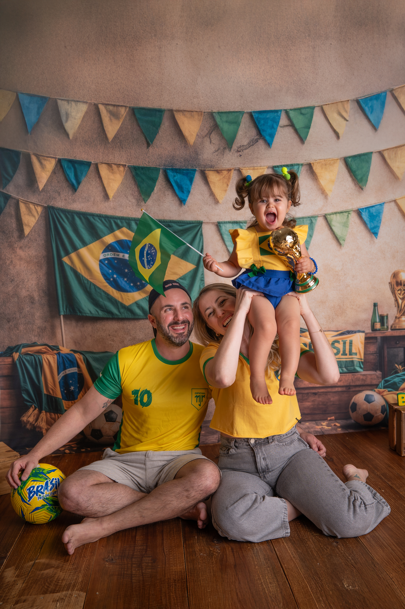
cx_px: 202
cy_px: 304
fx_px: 591
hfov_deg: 37.8
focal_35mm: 35
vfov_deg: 54.5
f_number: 2.8
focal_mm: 35
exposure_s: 1/200
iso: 160
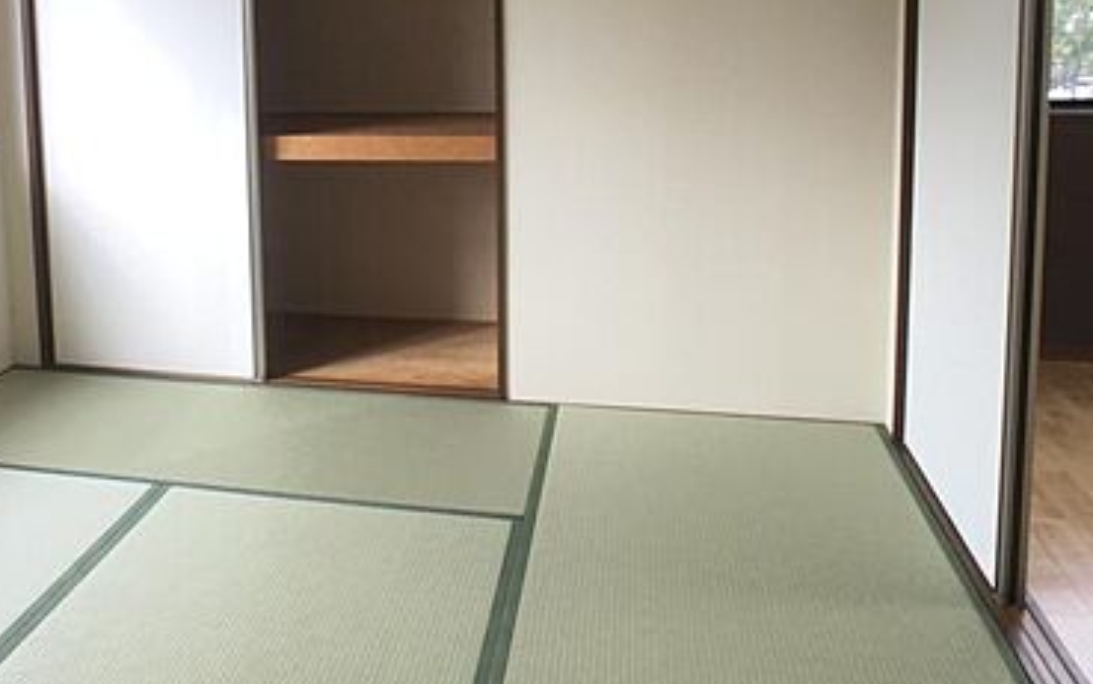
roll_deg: +2.6
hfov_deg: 35.0
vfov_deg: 22.5
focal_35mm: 57
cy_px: 136
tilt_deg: -8.1
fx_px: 1699
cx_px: 287
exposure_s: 1/60
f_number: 2.4
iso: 32
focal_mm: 3.3
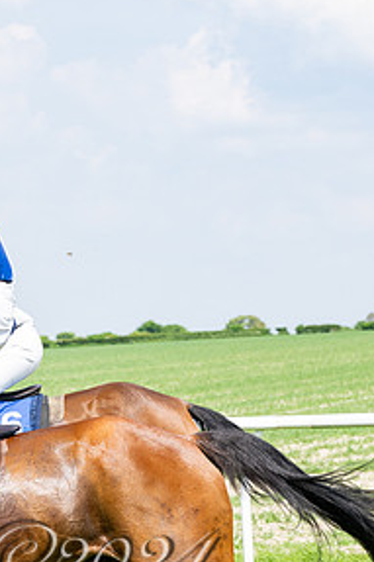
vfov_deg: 11.9
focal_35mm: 173
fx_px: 2699
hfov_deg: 7.8
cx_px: -129
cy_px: 423
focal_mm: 70
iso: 200
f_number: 5
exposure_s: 1/1250
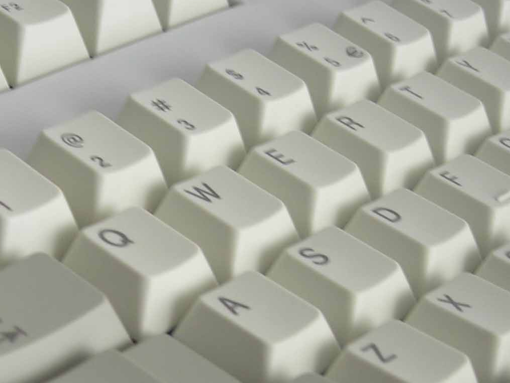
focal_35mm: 97
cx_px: 153
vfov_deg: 14.9
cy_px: 416
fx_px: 1430
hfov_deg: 20.1
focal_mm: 7.8
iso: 64
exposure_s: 1/15.5
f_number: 2.8
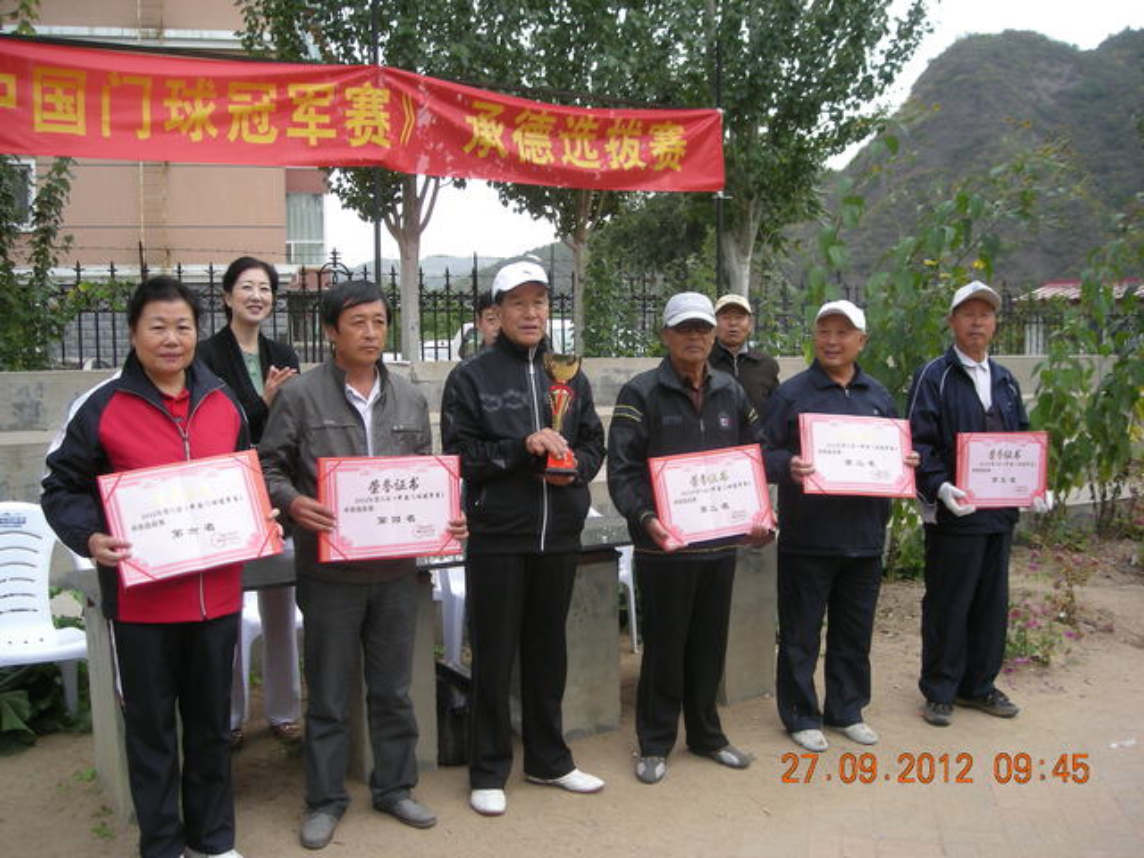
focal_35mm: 35
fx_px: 1157
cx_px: 572
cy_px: 429
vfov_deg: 40.7
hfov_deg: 52.6
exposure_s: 1/107
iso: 50
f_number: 2.8
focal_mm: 5.7
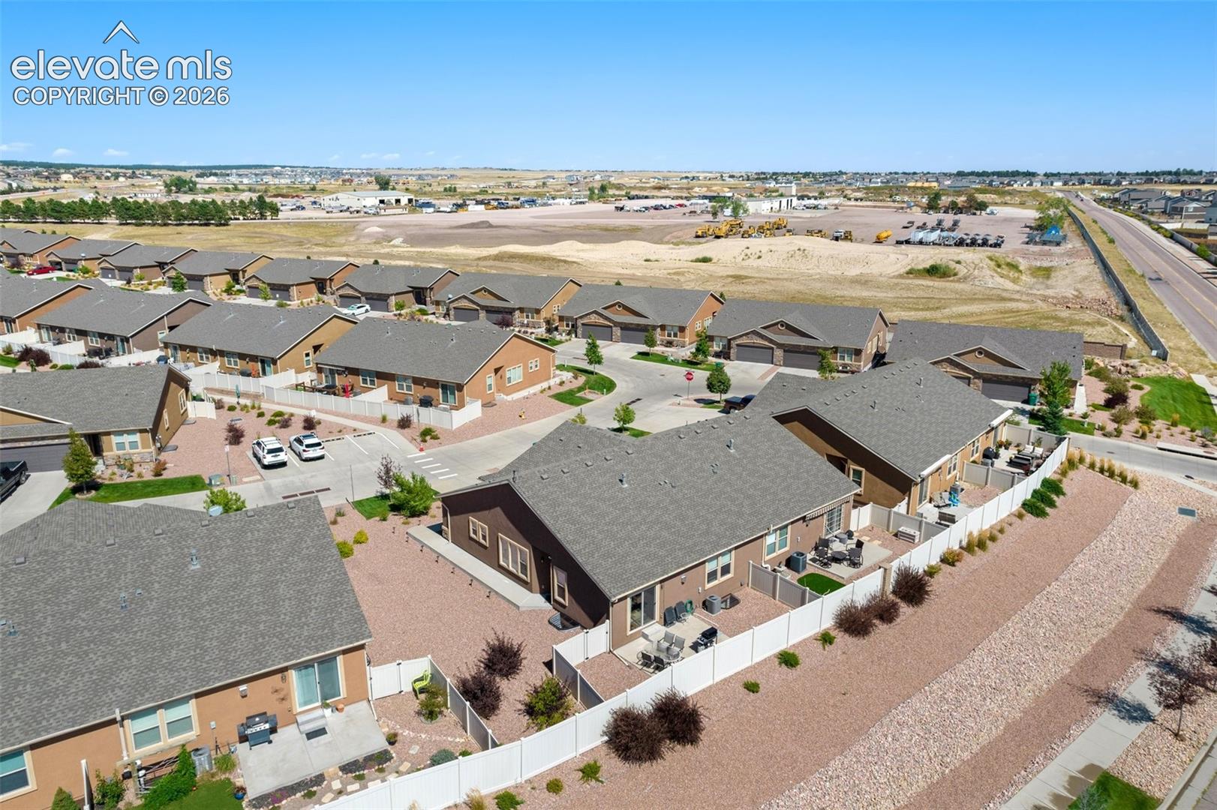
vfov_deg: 57.2
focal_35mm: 22
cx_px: 608
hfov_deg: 78.6
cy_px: 405
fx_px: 743
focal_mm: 8.38
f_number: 2.8
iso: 100
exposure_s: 1/2000
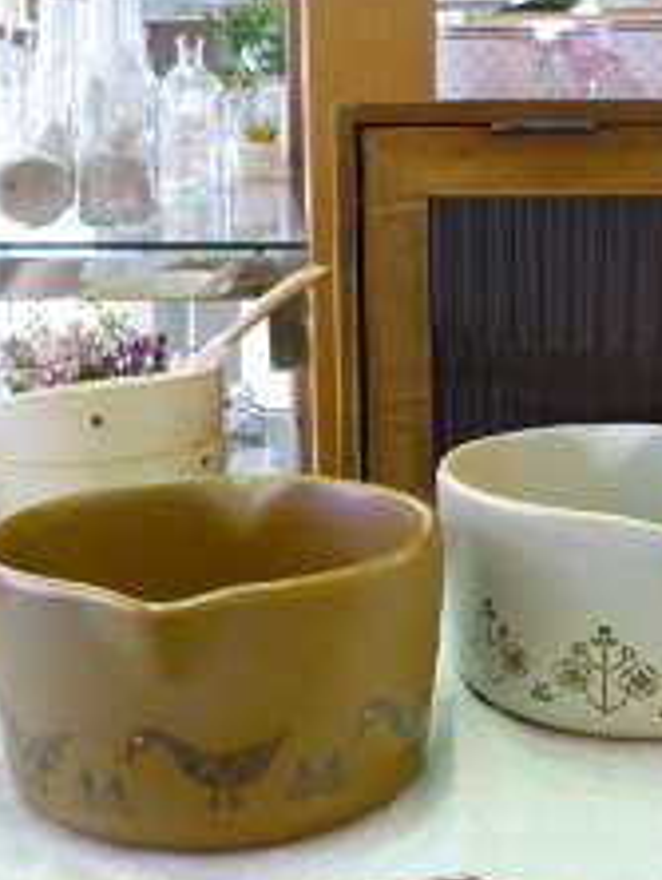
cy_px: 497
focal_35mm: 52
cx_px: 392
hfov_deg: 28.0
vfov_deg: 36.7
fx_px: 1323
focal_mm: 5.5
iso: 200
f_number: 2.8
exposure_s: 1/30
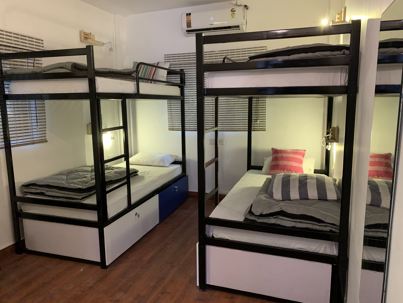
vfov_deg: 53.1
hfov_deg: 67.3
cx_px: 202
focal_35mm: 26
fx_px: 303
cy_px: 152
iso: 400
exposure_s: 1/25
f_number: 1.8
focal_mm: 4.25
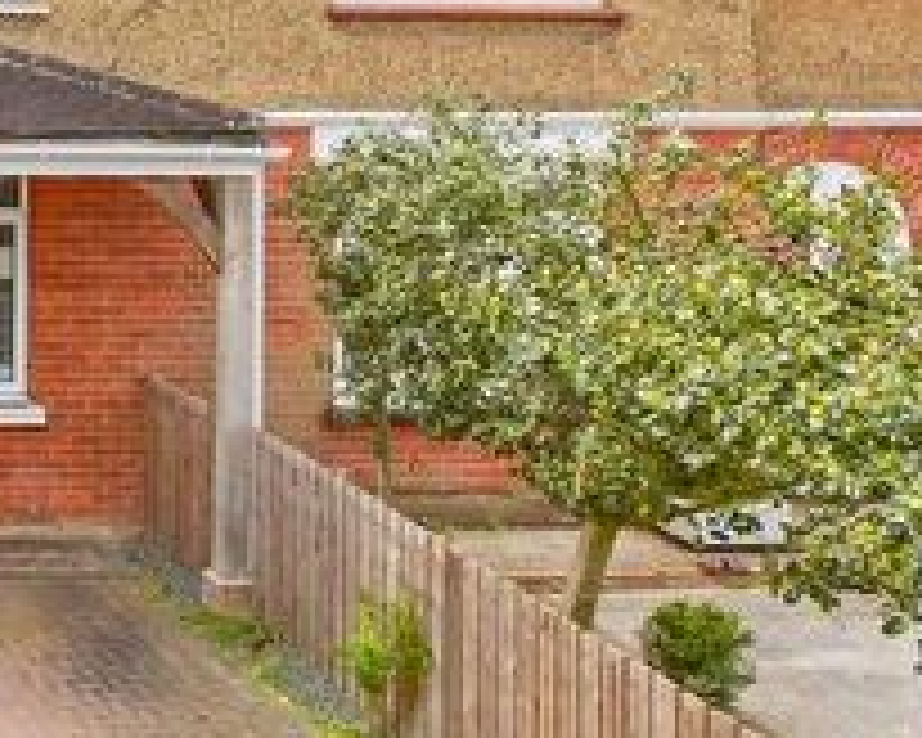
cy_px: 178
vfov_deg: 30.9
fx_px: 1310
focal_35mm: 48
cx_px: -441
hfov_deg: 27.5
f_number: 8
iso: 400
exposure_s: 1/1000
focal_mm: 10
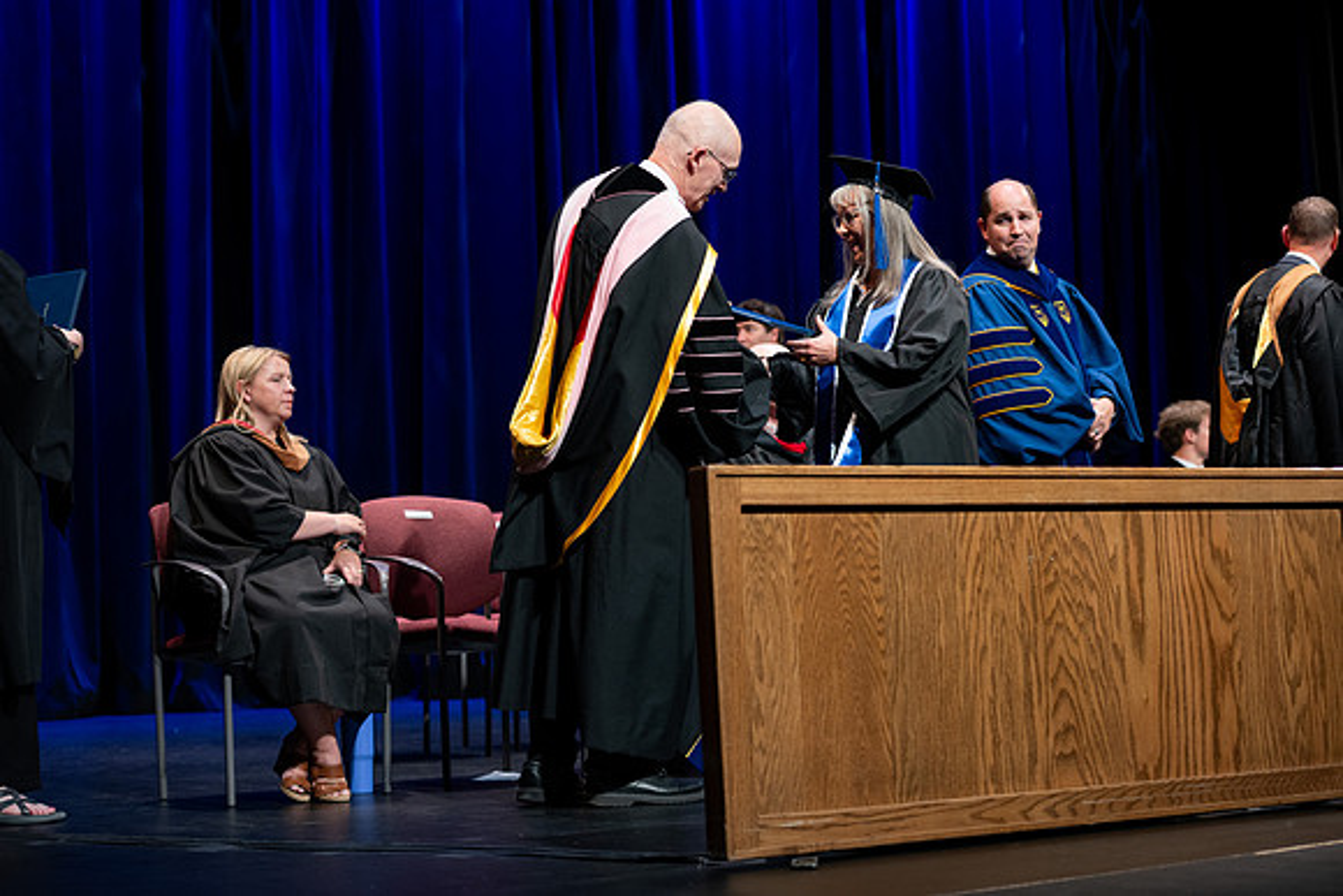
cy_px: 448
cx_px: 672
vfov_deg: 19.5
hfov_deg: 28.8
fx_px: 2612
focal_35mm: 70
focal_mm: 70
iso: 500
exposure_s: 1/250
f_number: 2.8
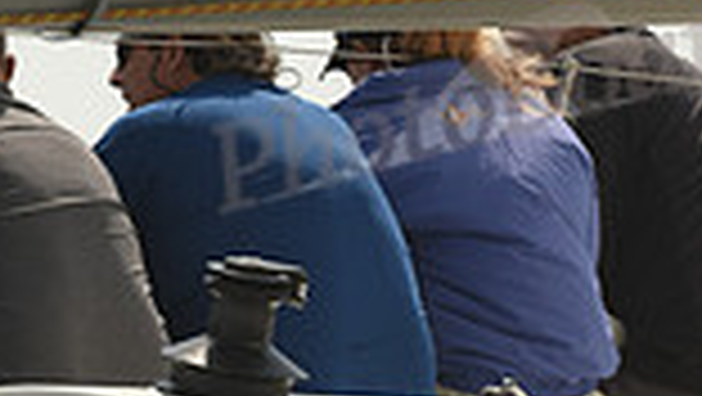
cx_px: -20
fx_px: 21030
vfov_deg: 1.1
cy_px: 810
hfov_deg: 1.9
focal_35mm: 1129
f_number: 9
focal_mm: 290
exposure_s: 1/640
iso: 250
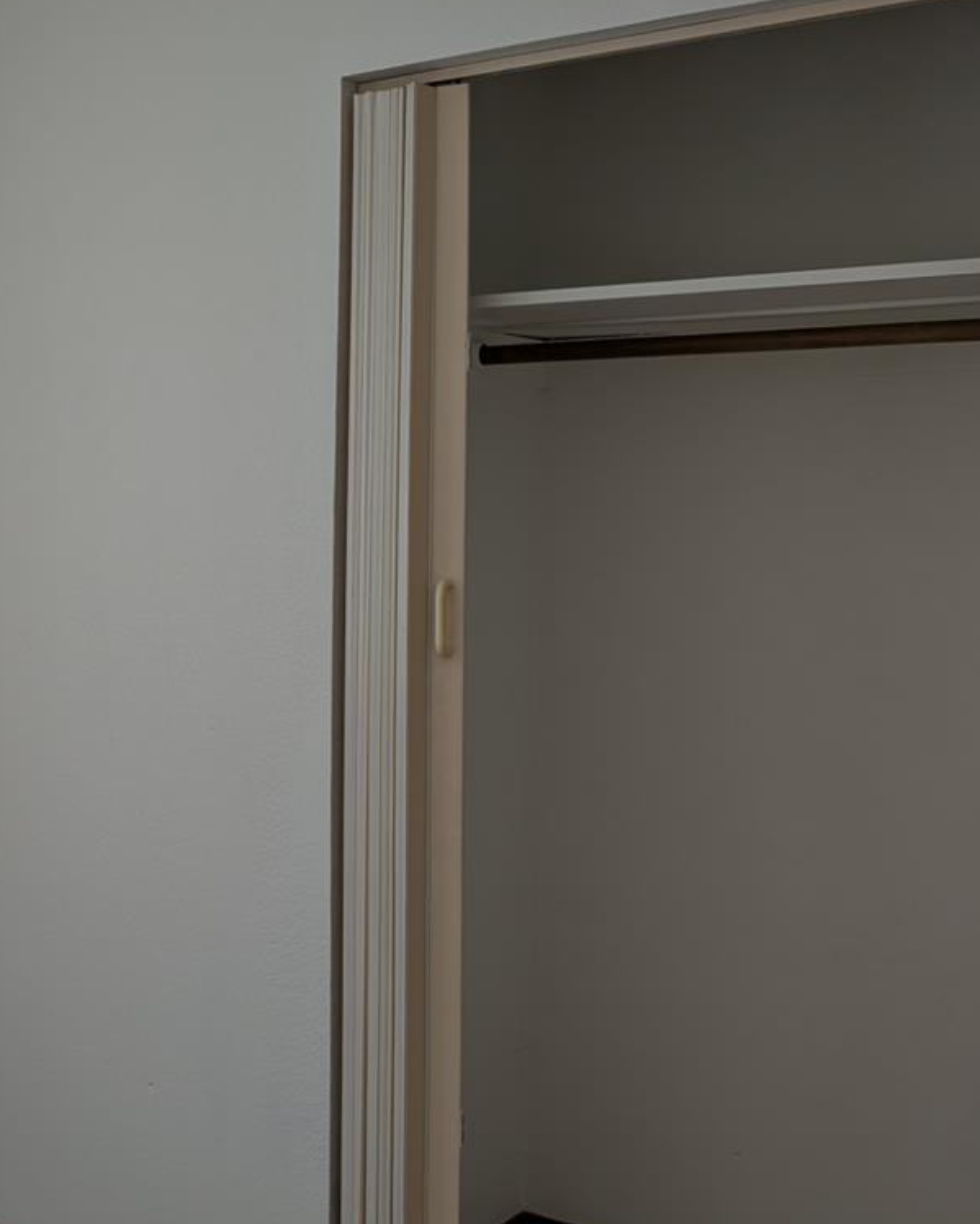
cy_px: 632
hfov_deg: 30.6
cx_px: 91
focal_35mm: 47
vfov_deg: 39.5
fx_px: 1703
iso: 18
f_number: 1.68
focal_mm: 6.9
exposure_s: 1/54.2
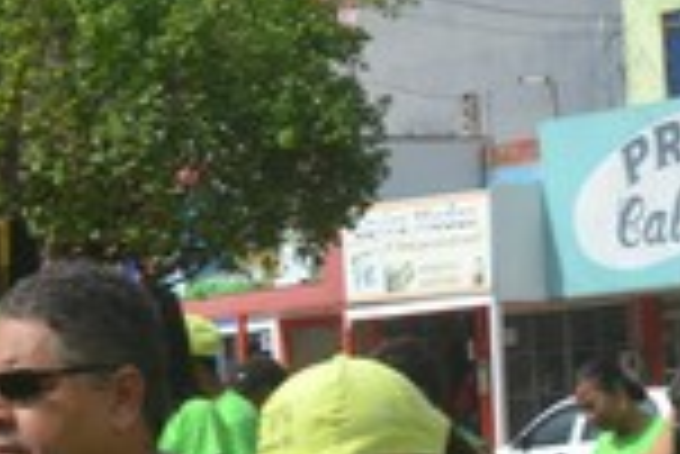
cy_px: 607
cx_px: 432
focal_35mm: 156
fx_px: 2959
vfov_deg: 8.6
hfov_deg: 13.1
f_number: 9
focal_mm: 35
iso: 100
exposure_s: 1/320
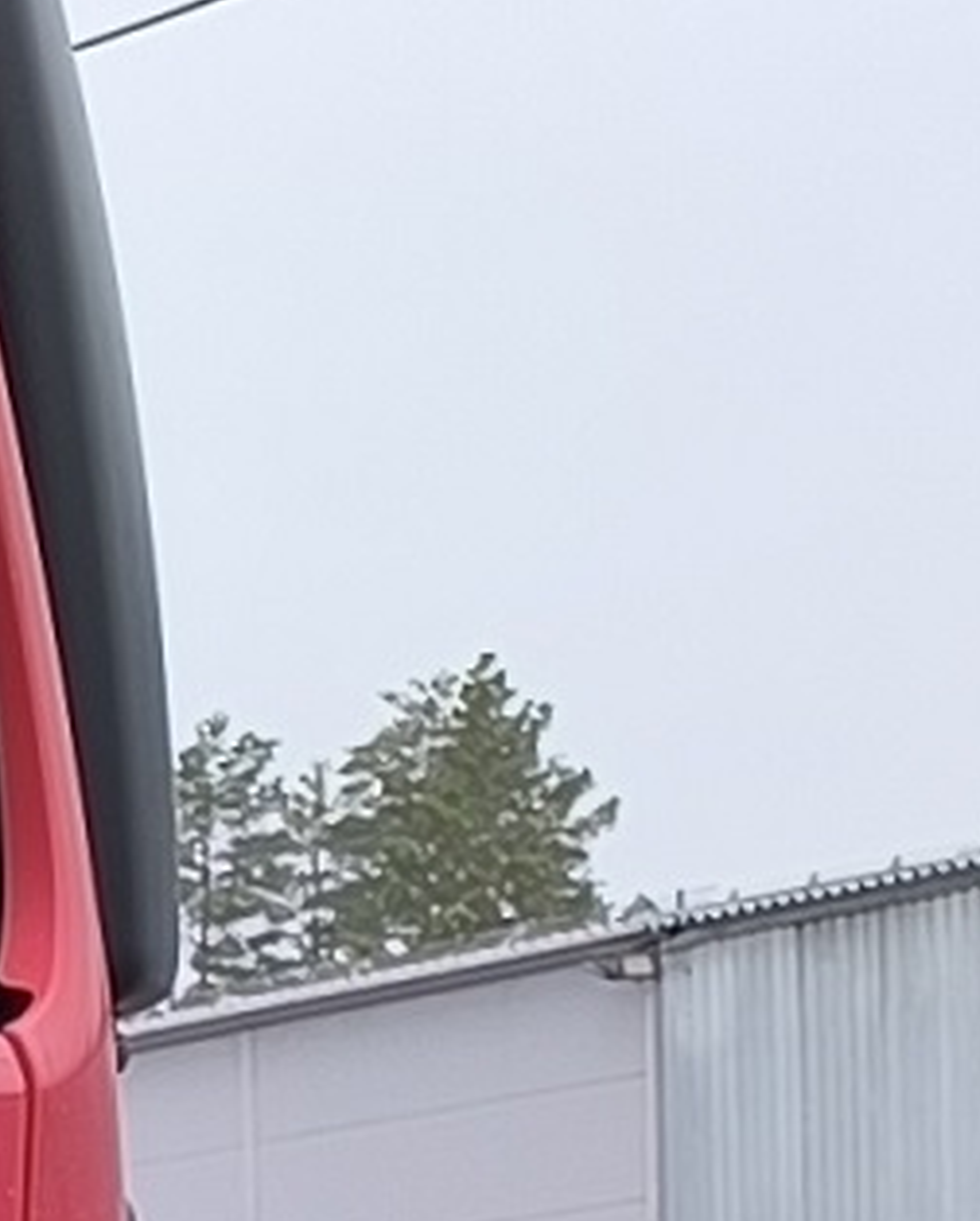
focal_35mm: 233
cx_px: -2326
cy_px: 2209
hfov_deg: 6.0
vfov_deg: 8.0
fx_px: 8431
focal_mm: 6.14
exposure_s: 1/516
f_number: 1.65
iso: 50
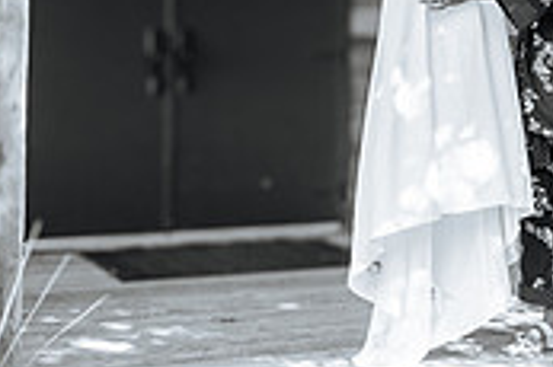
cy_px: -91
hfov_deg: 21.4
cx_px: 444
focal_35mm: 94
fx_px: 1443
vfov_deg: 14.0
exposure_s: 1/160
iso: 100
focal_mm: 28
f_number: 2
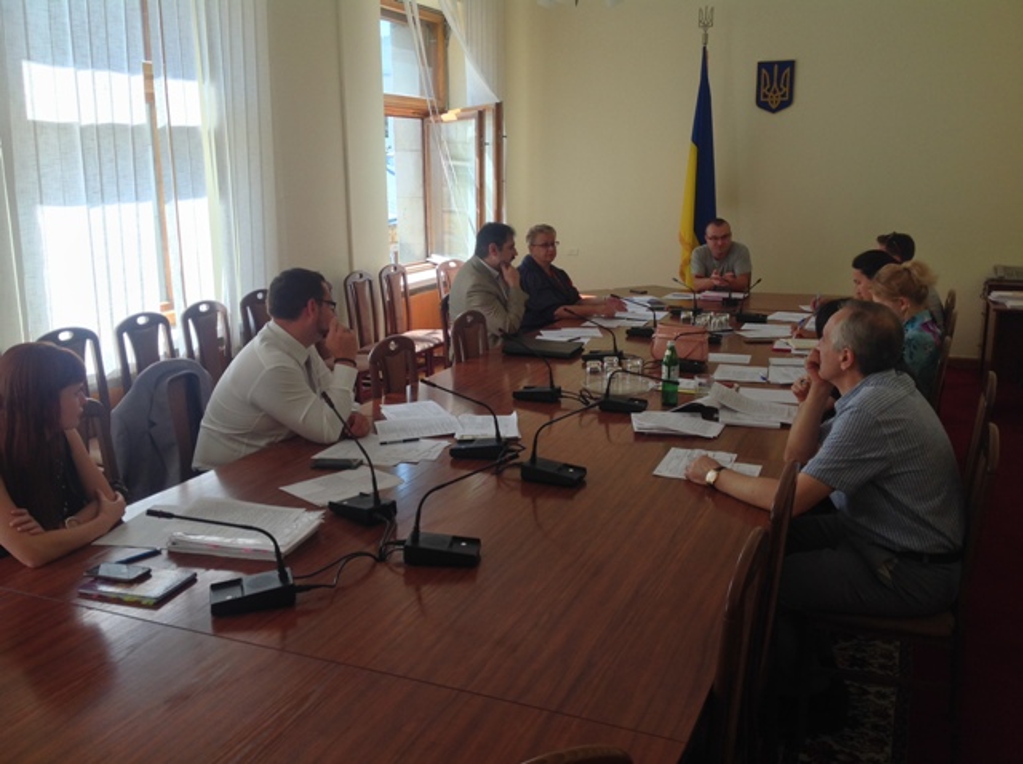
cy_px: 382
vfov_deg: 40.6
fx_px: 1033
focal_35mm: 35
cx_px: 512
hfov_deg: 52.7
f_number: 2.4
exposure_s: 1/152
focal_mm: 4.28
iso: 50
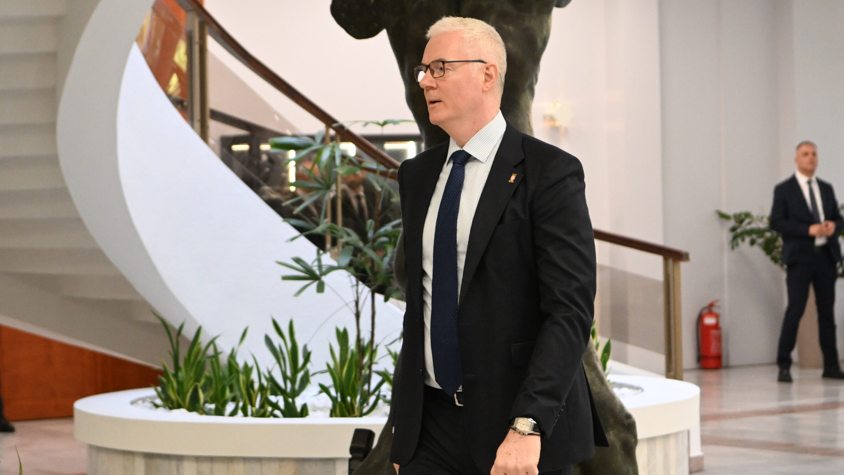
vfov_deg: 10.2
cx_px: 445
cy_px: 281
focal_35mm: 119
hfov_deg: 18.0
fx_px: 2663
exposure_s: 1/250
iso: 3200
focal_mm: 70
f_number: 4
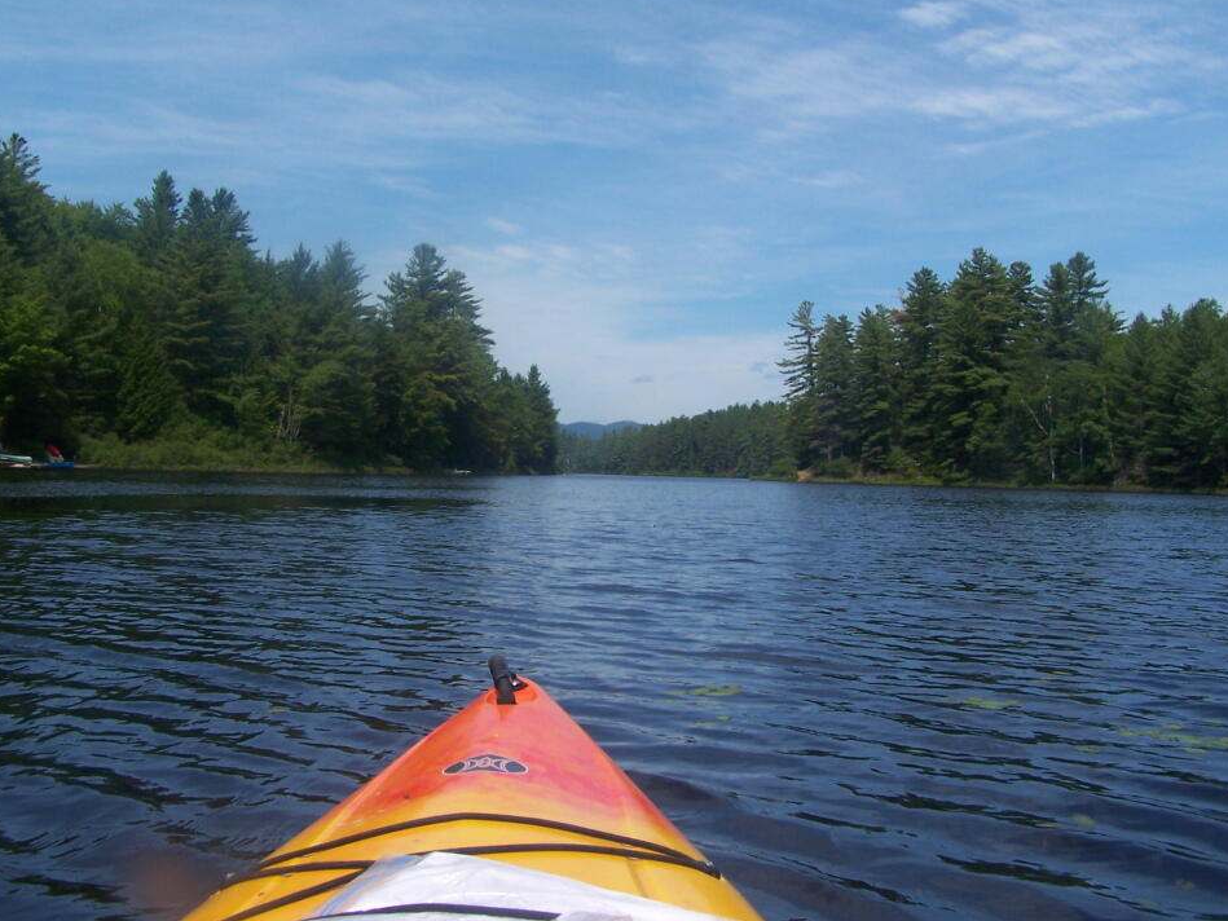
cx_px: 612
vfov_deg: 35.1
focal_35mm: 41
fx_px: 1455
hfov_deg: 45.8
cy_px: 426
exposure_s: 1/640
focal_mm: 6.3
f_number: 5.6
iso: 80
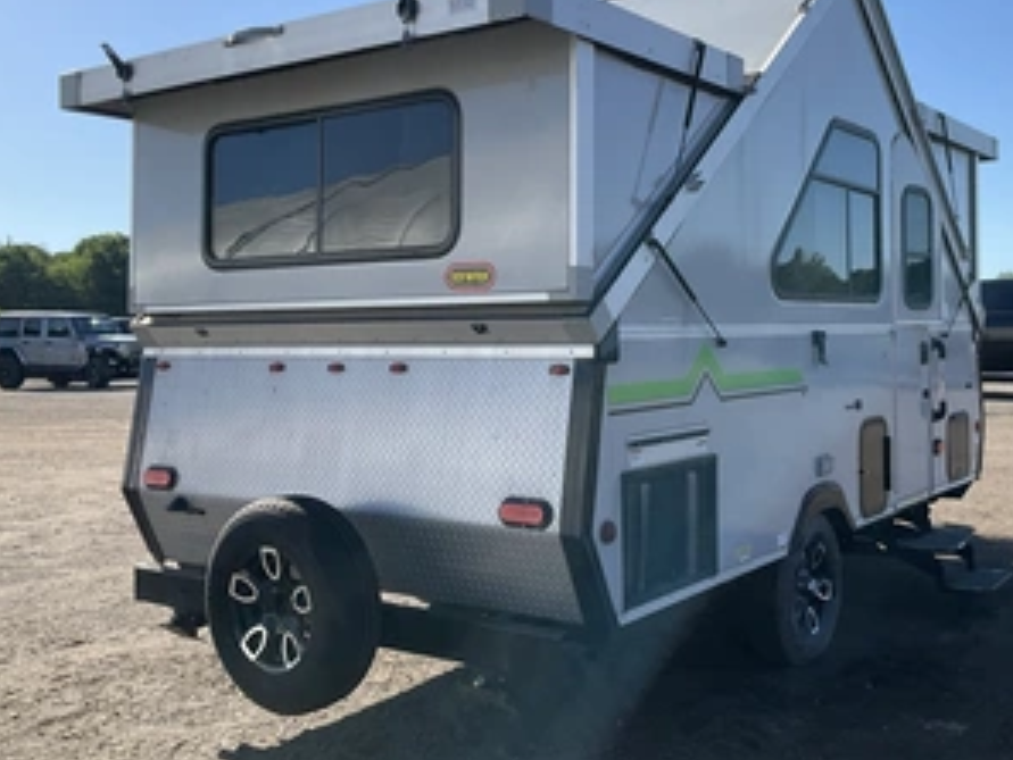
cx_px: 563
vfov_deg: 36.8
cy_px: 327
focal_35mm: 39
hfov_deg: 47.8
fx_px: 1142
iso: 25
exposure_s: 1/1377
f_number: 1.8
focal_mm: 3
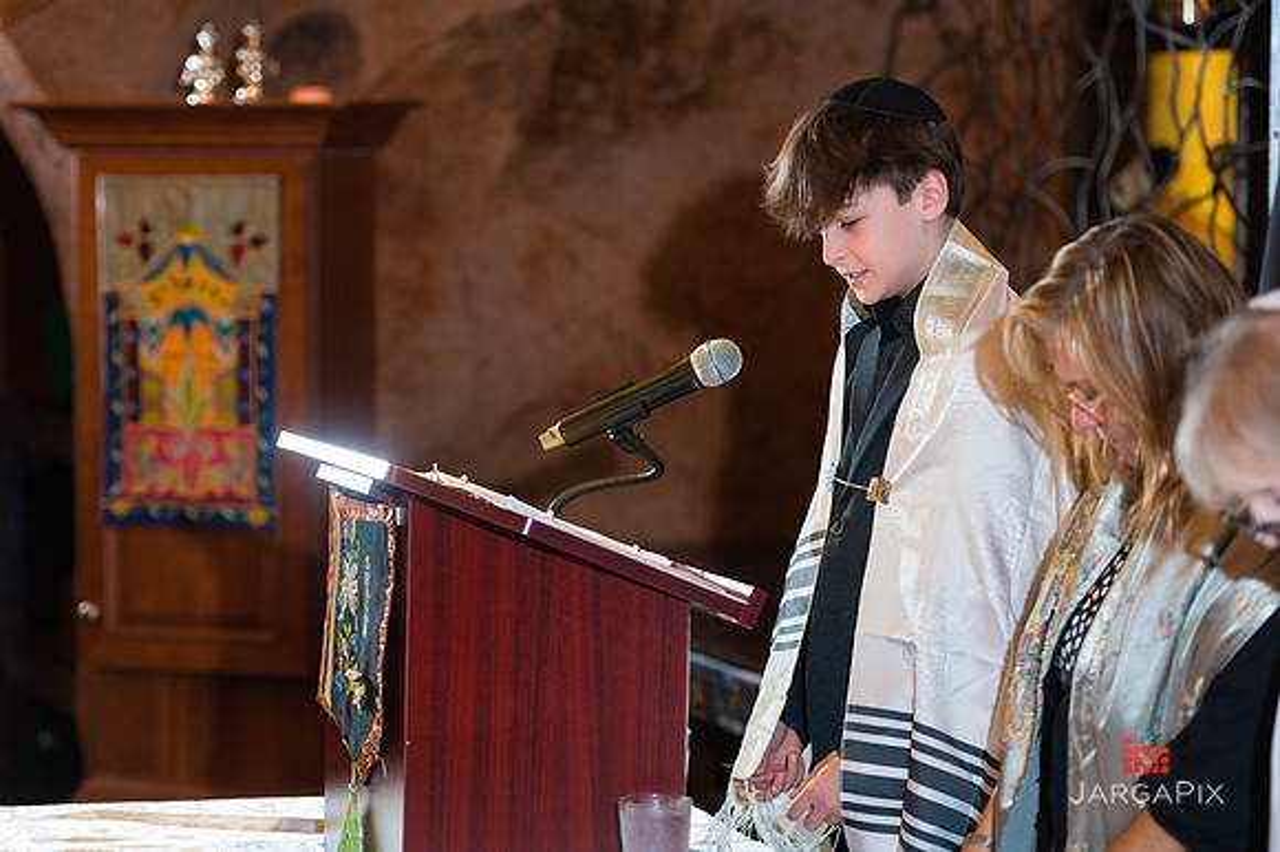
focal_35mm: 117
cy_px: 406
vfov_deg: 11.7
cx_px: 609
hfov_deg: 17.5
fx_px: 4149
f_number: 3.2
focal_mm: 110
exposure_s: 1/200
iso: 1250
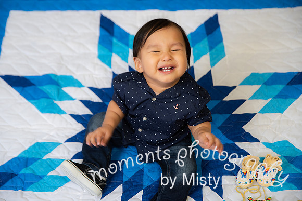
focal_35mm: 65
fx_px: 543
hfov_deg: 31.1
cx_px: 151
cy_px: 100
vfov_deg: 21.0
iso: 640
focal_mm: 62
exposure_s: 1/125
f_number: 3.2
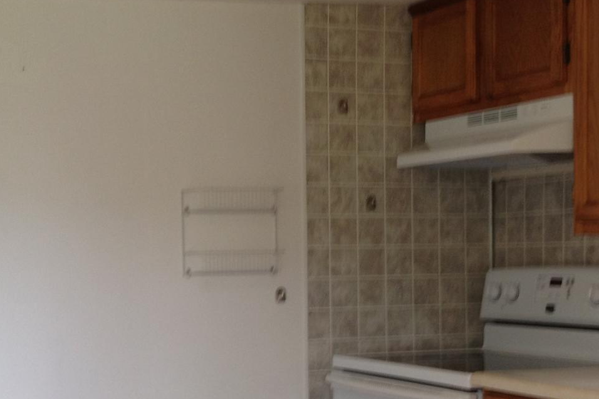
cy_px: 313
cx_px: 229
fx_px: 1298
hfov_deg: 25.9
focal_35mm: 78
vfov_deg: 17.4
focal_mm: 4.28
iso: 50
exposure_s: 1/24
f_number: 2.4
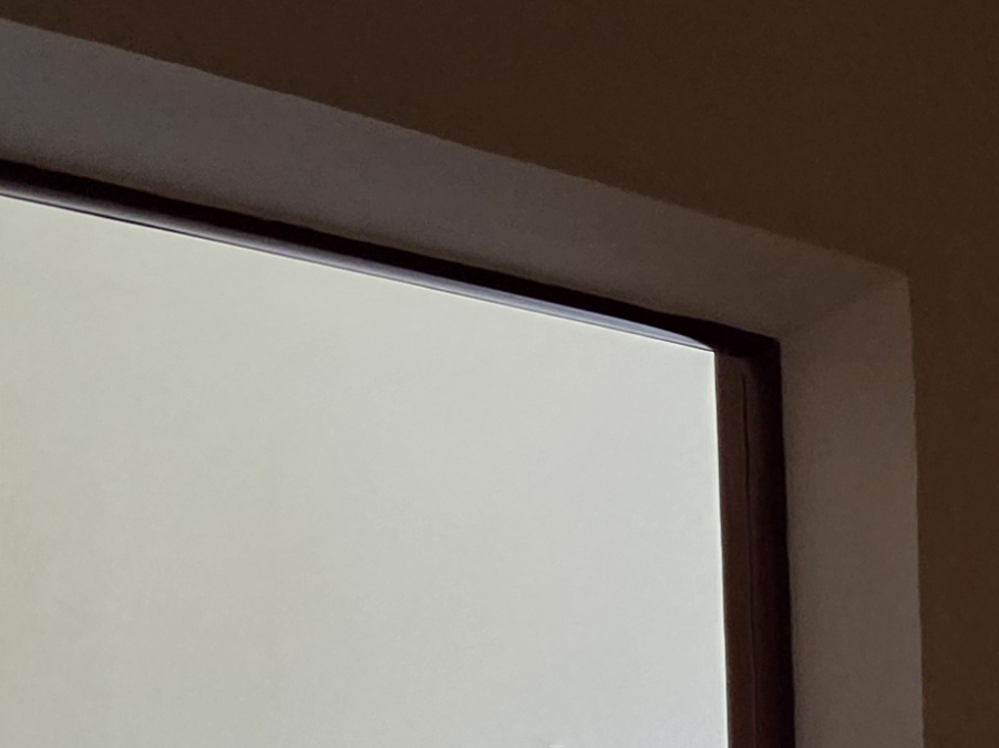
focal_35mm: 102
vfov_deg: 14.0
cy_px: 949
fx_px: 2943
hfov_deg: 15.5
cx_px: 1976
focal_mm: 5.4
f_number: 1.8
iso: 500
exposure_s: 1/100
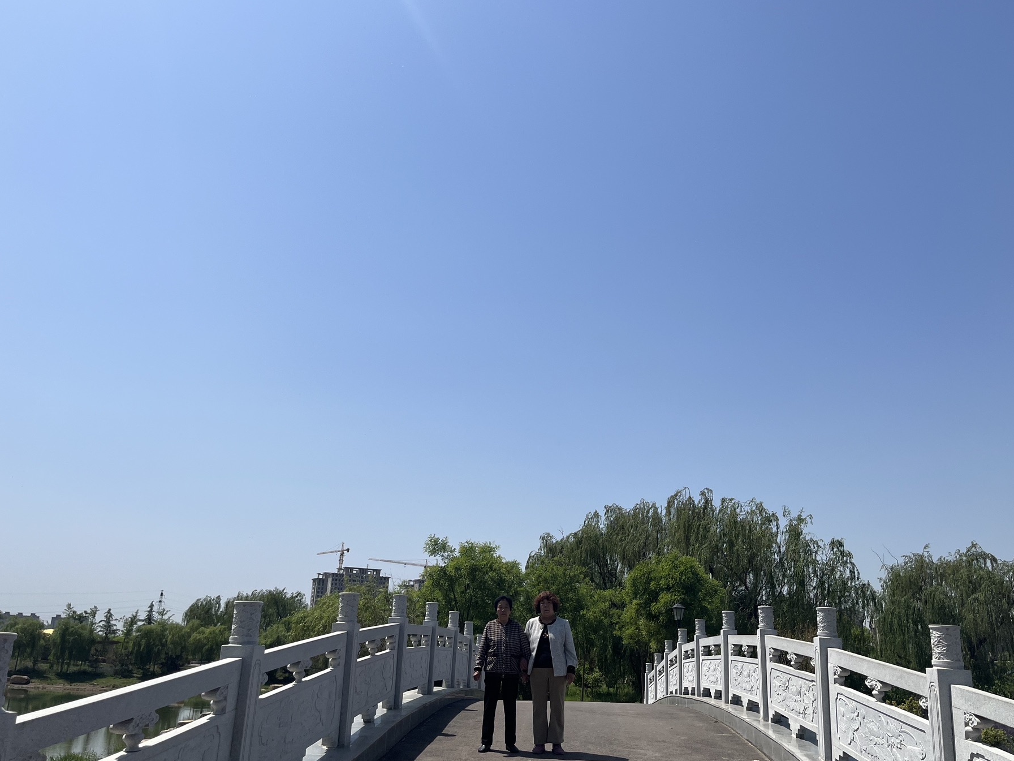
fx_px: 850
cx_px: 543
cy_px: 359
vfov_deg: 48.2
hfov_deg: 61.6
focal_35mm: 29
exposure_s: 1/7353
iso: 50
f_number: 1.6
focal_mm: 5.1
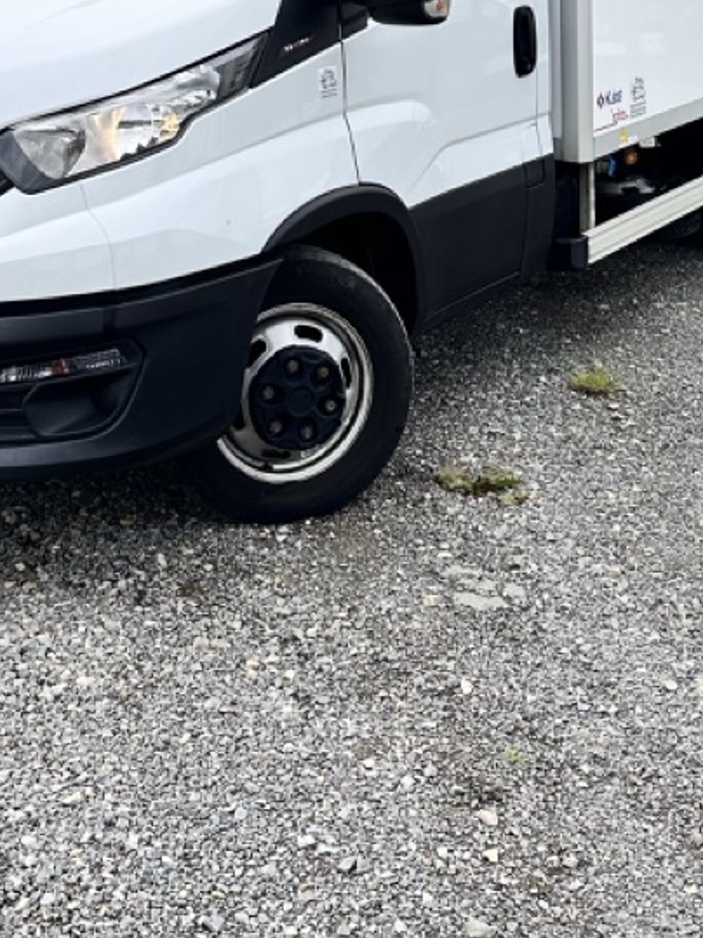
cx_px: 308
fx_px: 1544
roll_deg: +0.6
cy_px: -75
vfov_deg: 30.5
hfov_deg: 25.6
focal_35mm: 57
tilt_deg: -0.6
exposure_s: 1/3717
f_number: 1.78
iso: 80
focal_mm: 6.86
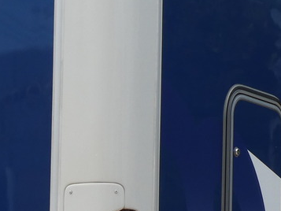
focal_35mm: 197
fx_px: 1600
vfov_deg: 7.5
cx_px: 160
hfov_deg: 10.0
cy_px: 203
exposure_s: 1/800
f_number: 3.9
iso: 80
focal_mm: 7.8
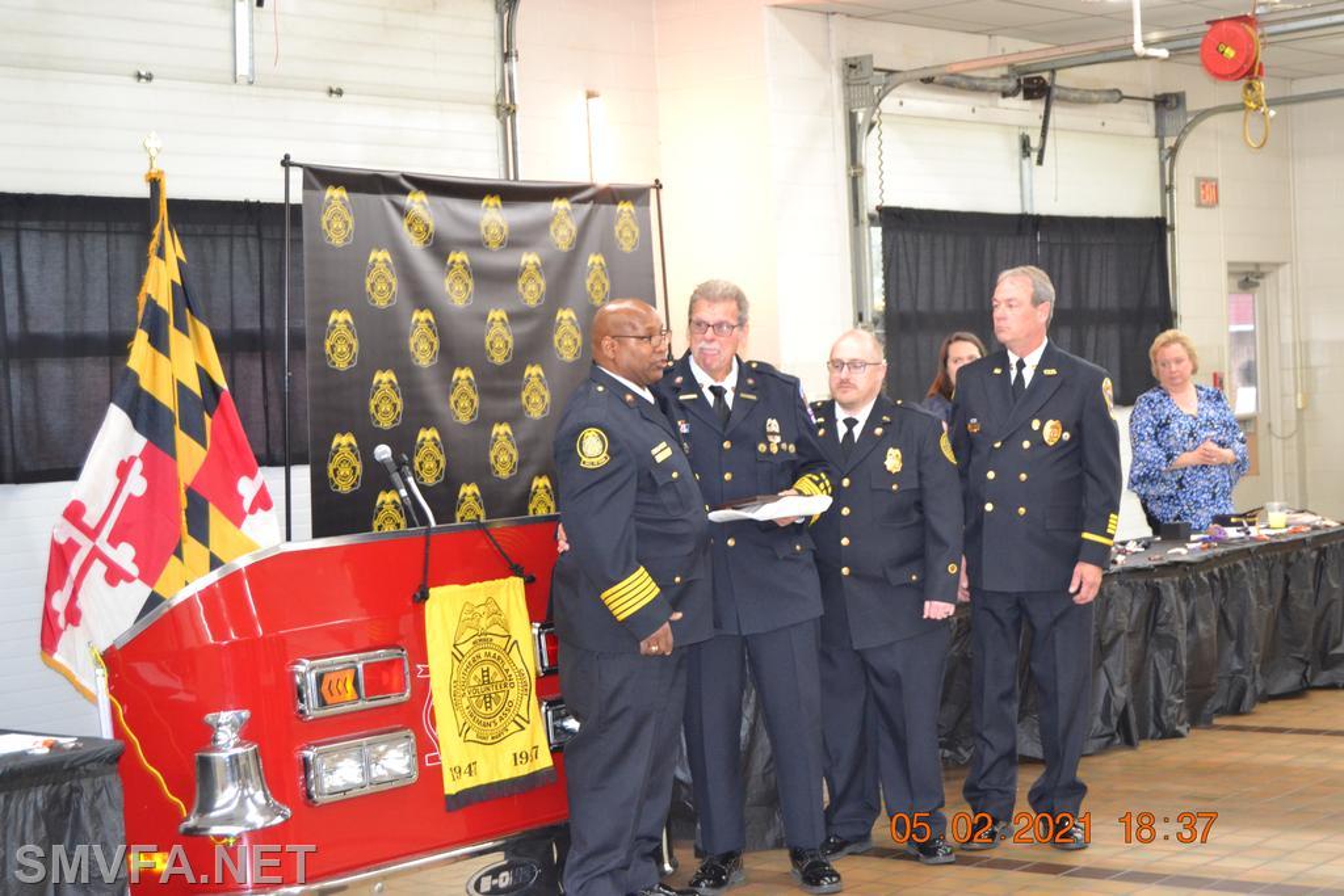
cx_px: 672
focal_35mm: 63
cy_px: 448
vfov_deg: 21.6
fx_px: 2352
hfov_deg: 31.9
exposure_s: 1/60
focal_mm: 42
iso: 1800
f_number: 5
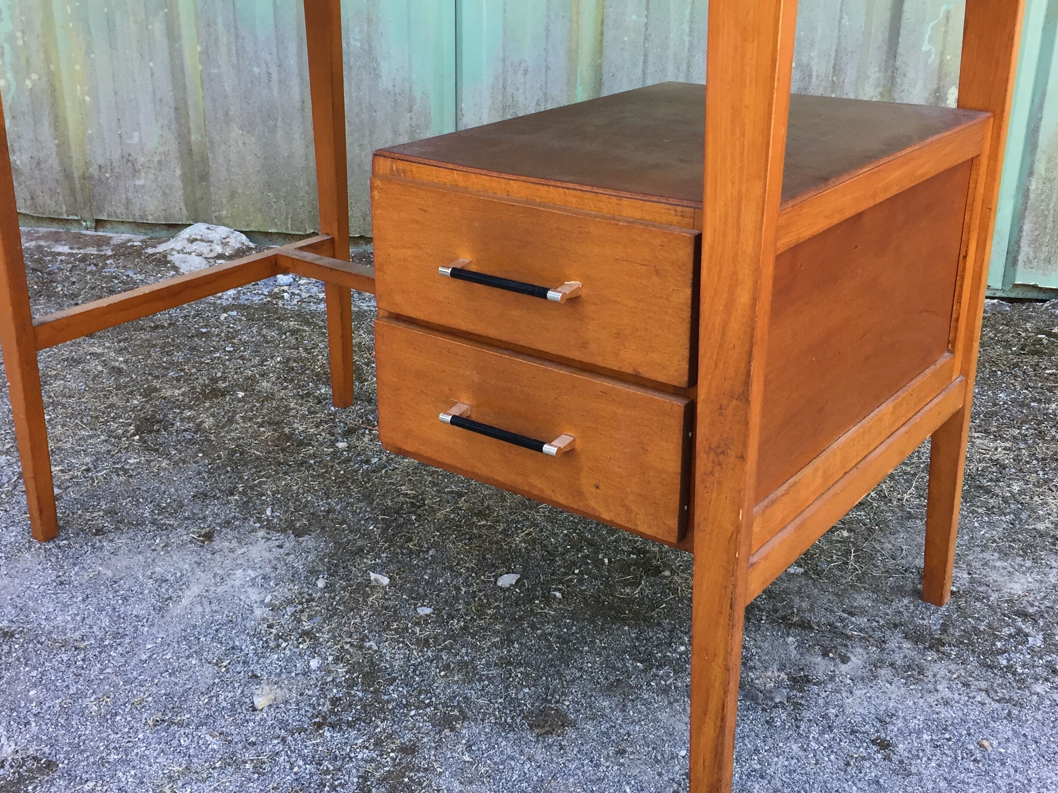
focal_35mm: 39
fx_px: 1192
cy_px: 355
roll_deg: -1.7
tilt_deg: -20.8
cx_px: 532
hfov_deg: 47.9
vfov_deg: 36.8
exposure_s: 1/33
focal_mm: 4.15
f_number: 2.2
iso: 32
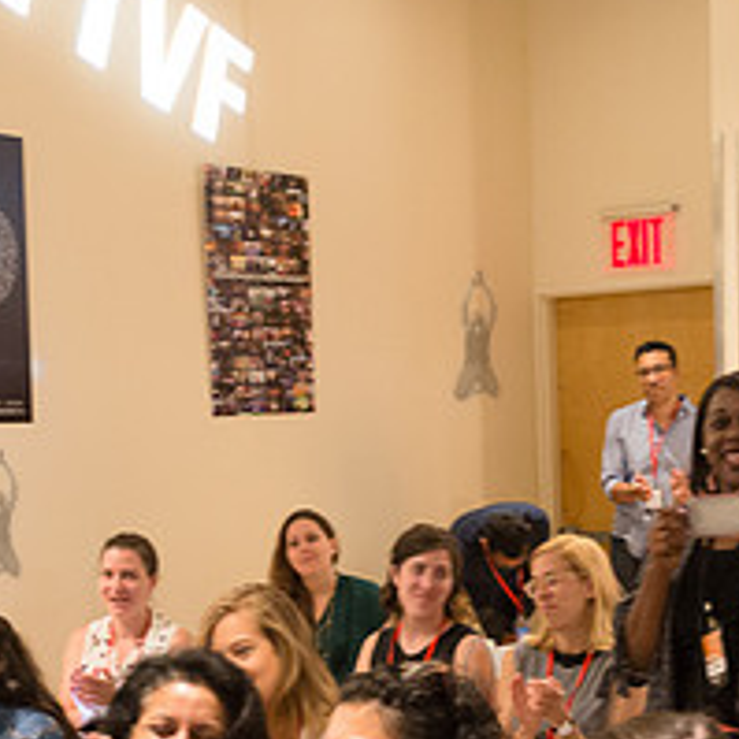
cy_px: 693
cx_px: 475
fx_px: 1739
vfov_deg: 23.2
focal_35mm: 72
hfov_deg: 23.9
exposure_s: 1/50
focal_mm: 29
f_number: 4
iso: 2500
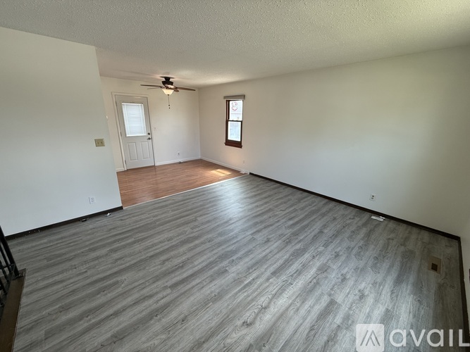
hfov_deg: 102.1
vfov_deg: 85.7
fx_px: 190
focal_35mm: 14
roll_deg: -0.7
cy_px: 176
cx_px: 235
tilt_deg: -17.7
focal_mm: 2.22
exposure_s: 1/120
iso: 80
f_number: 2.2
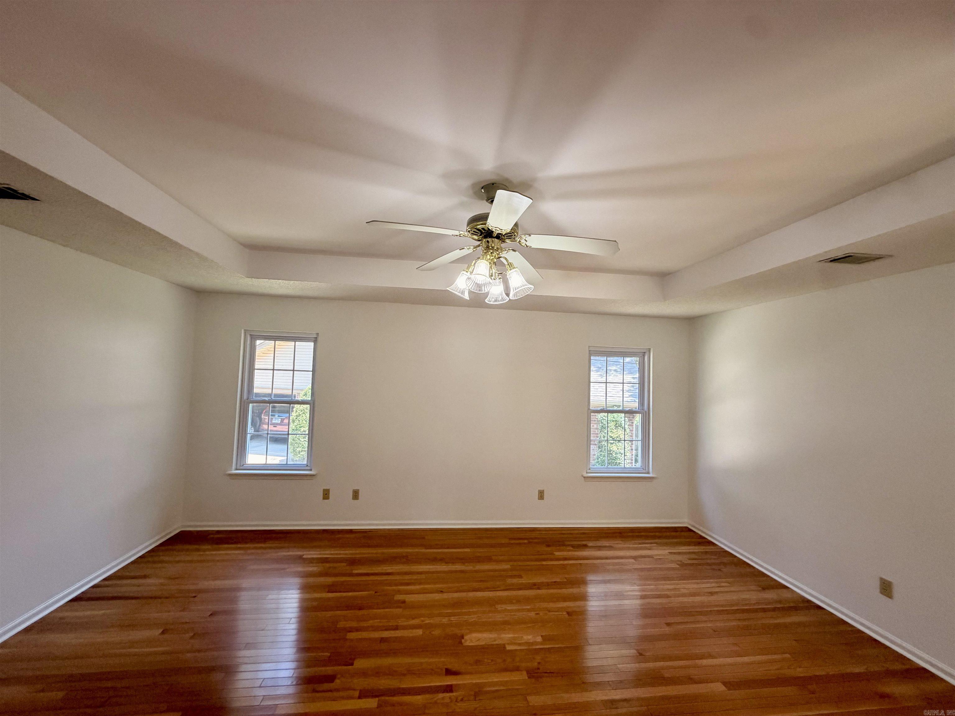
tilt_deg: +3.0
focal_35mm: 14
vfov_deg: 85.7
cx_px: 478
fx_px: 386
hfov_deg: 102.1
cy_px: 358
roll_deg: -1.6
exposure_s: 1/121
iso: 250
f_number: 2.2
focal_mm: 2.22
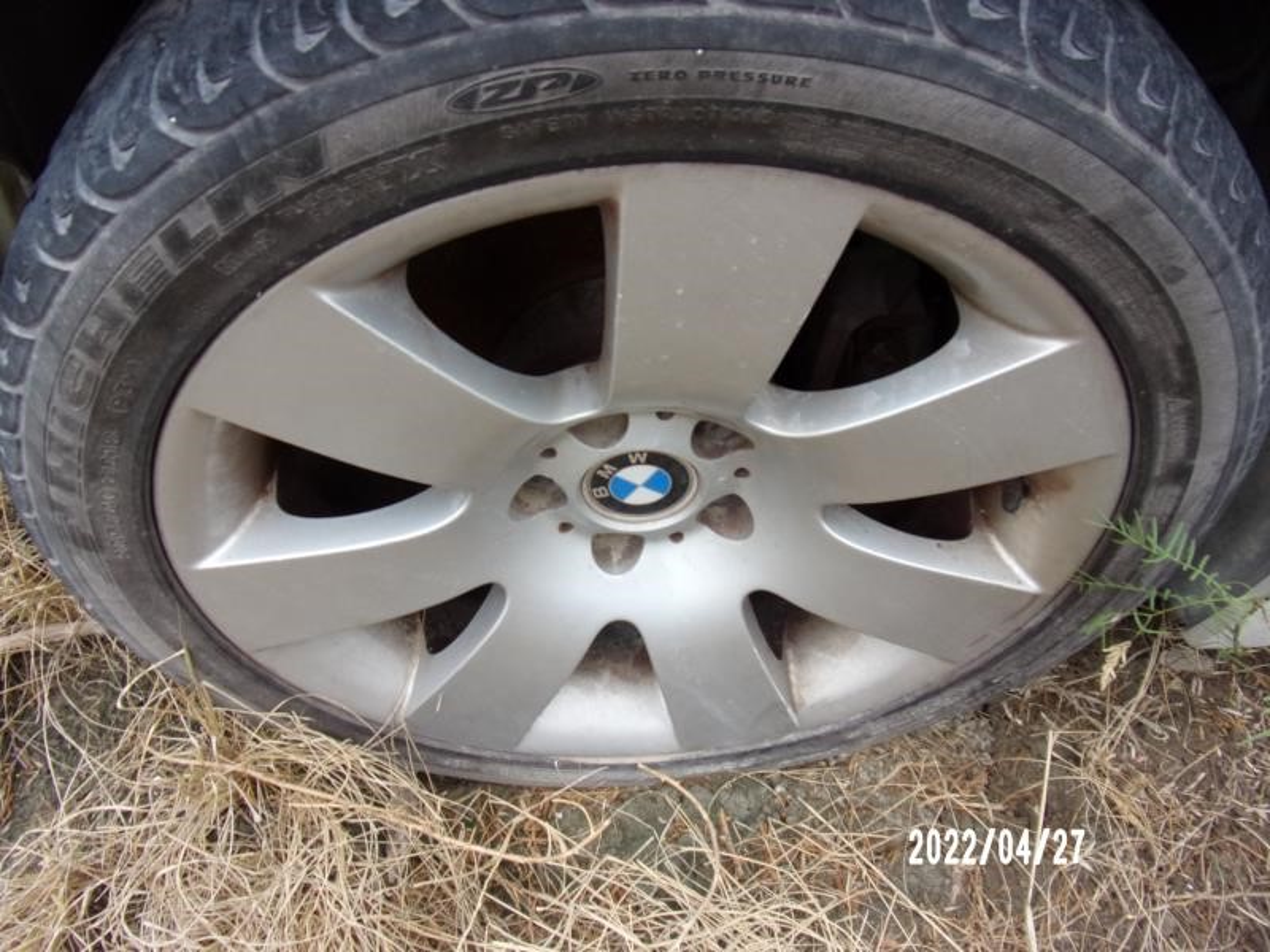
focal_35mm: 24
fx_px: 881
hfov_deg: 71.6
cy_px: 476
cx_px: 635
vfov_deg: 56.8
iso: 80
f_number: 3.3
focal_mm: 4.3
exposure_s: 1/160
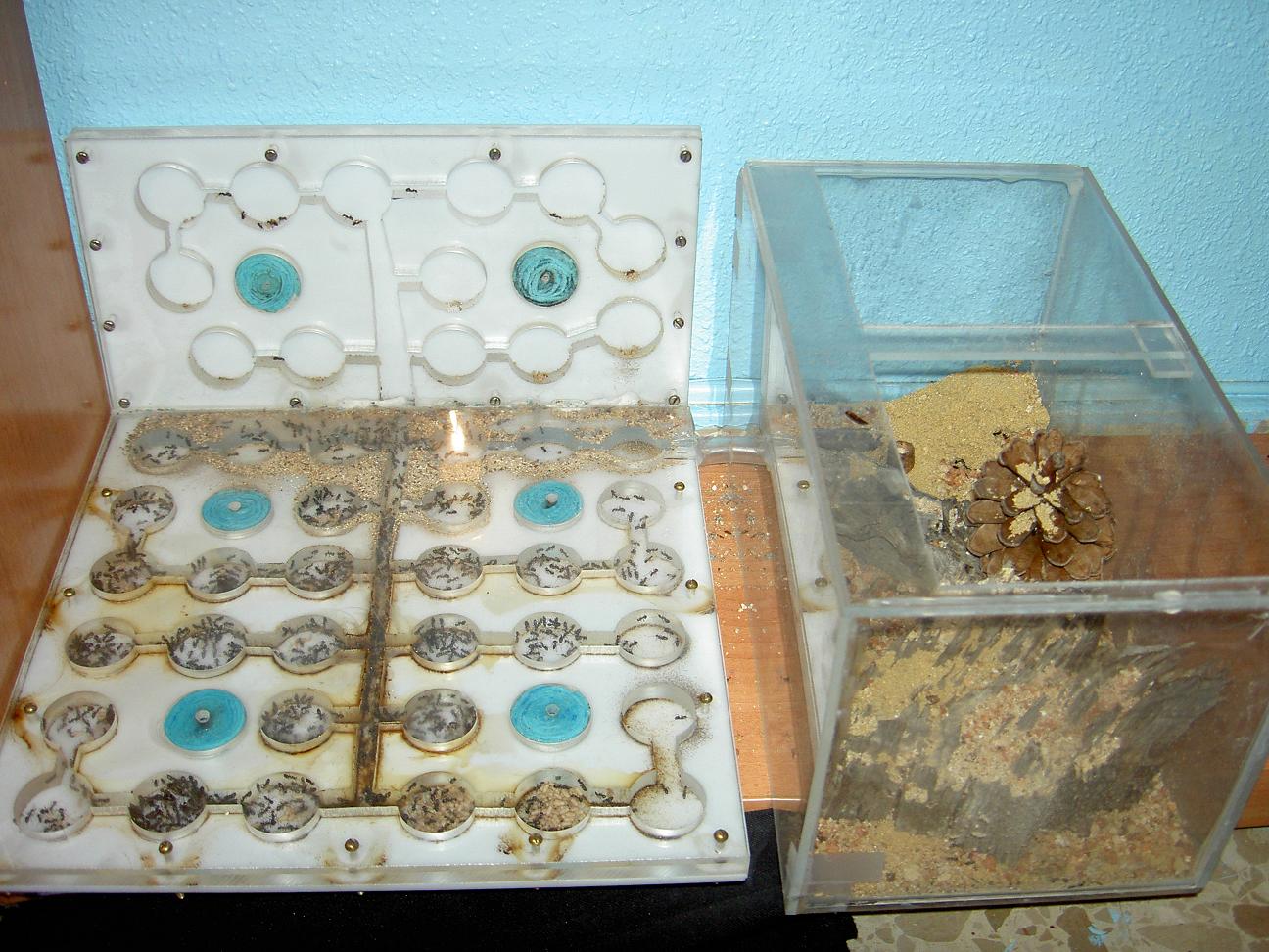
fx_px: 1430
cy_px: 476
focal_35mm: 39
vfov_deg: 36.8
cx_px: 634
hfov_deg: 47.9
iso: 100
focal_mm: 8
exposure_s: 1/59.5
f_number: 2.8
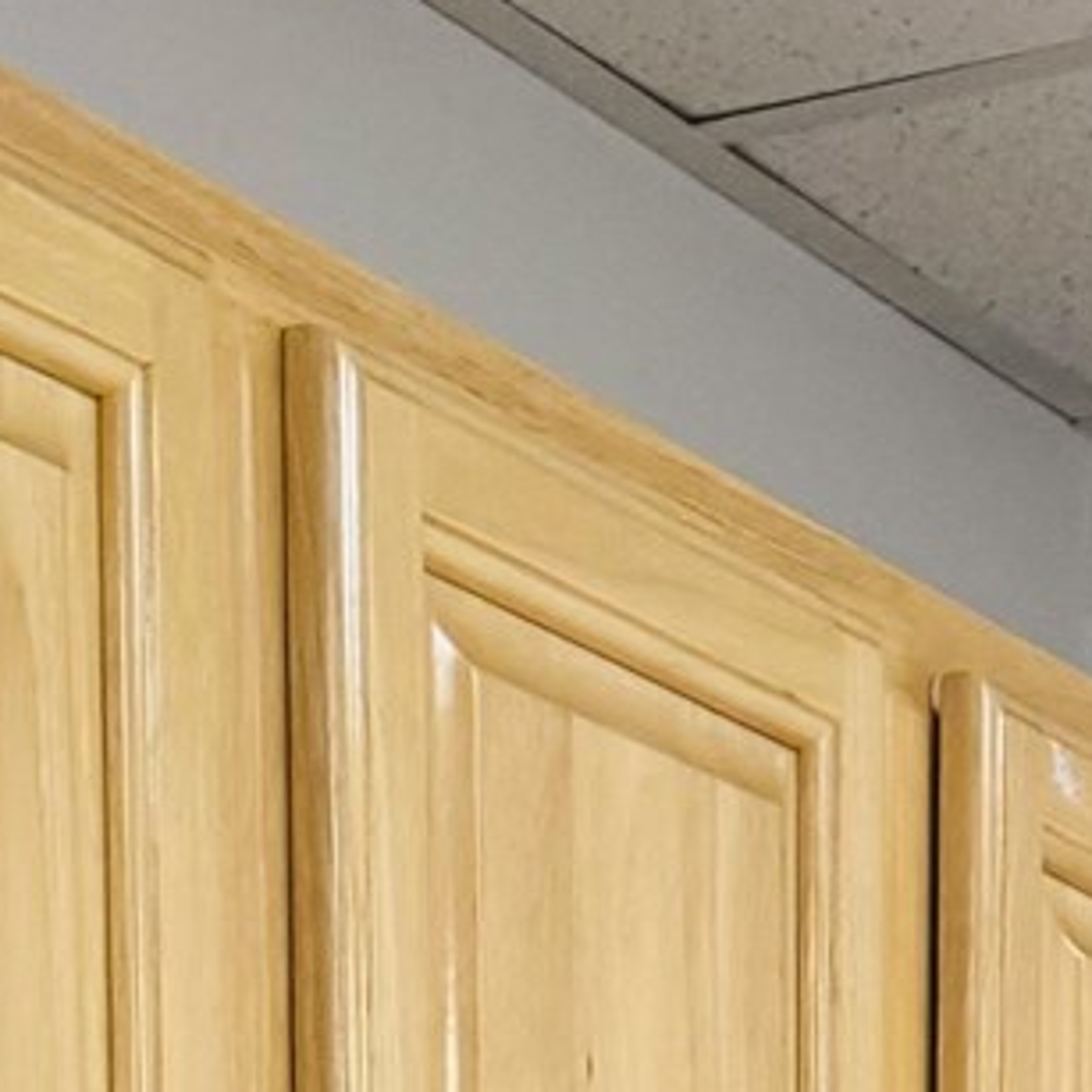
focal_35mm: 159
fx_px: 5675
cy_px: 3539
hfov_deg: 11.0
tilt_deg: -10.7
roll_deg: +2.1
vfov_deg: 8.6
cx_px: 715
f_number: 1.78
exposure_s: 1/120
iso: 200
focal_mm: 6.76
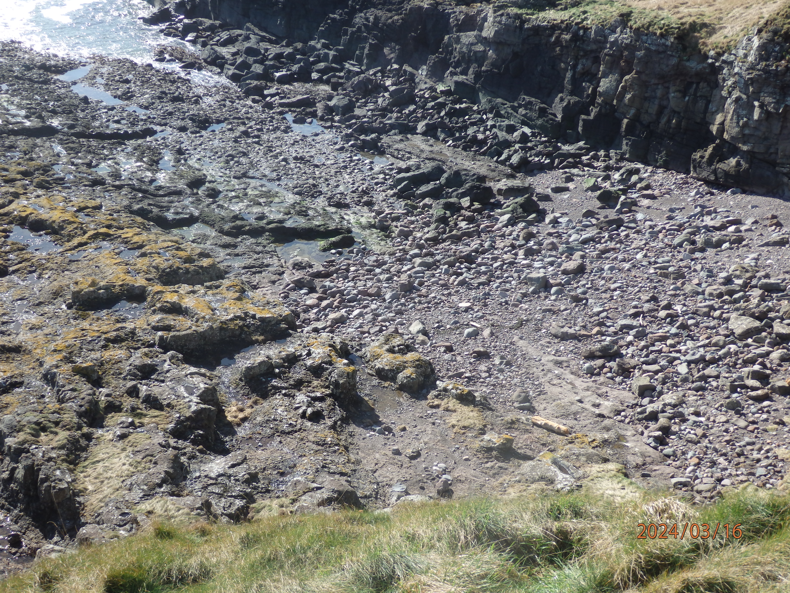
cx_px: 395
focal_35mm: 45
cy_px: 296
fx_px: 1027
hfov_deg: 42.1
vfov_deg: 32.2
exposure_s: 1/400
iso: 100
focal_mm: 8
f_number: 3.8
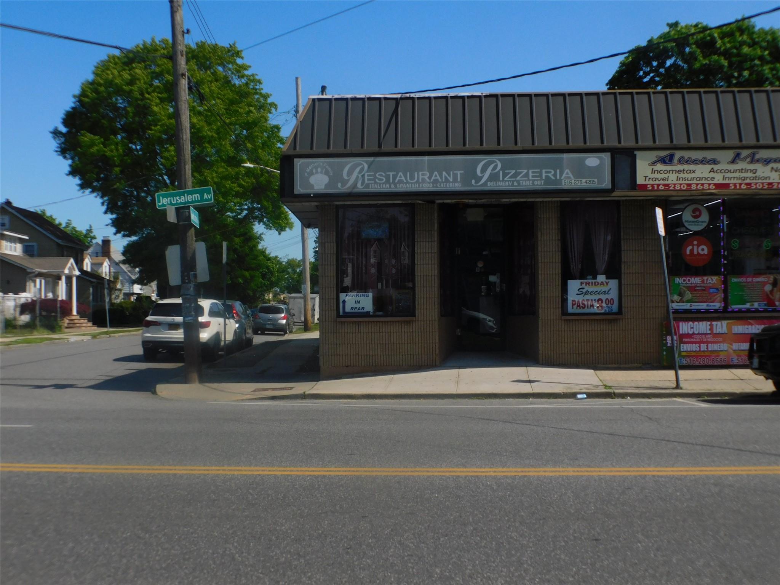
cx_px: 390
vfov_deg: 24.8
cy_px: 292
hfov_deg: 32.7
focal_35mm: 59
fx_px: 1329
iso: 125
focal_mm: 10.4
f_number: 4
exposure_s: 1/1250
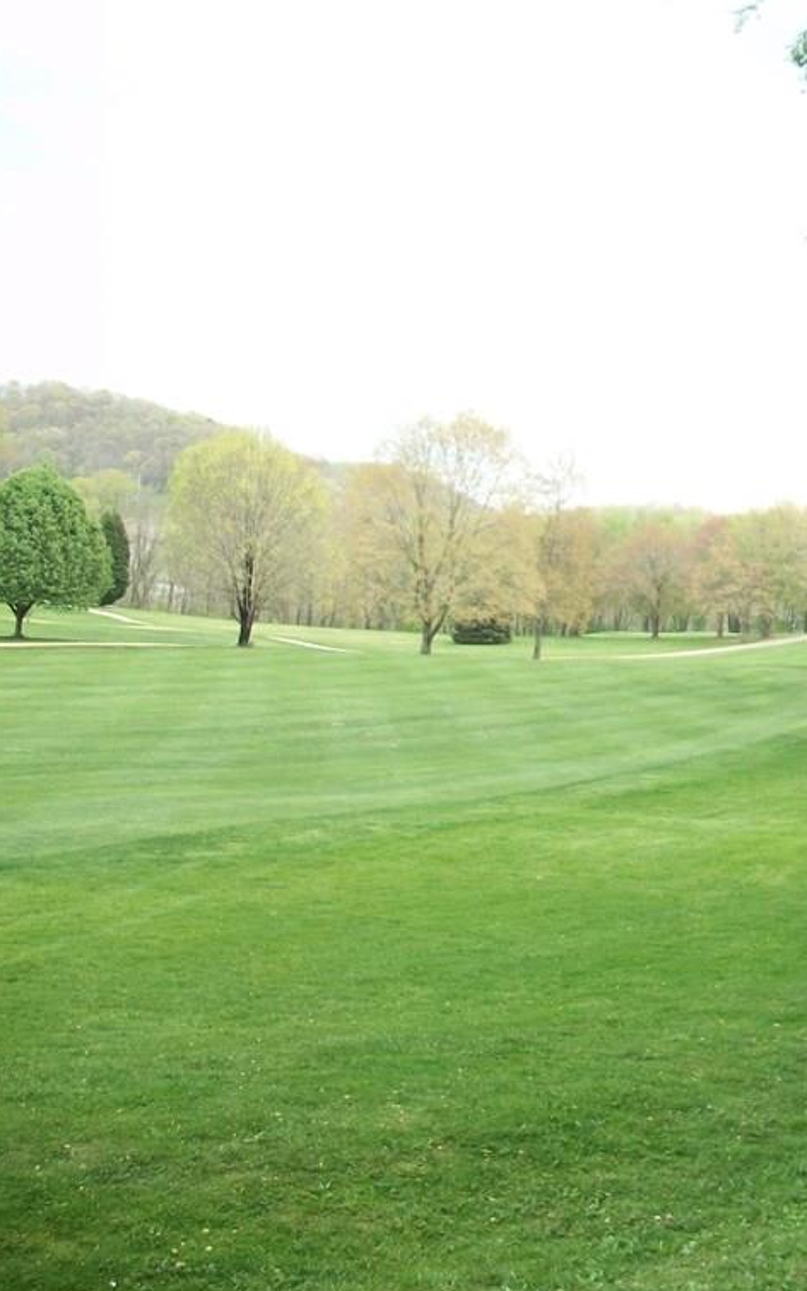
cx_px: 783
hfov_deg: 26.7
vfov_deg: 43.5
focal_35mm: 46
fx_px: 1618
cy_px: 643
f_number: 2.9
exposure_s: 1/320
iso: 80
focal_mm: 5.7
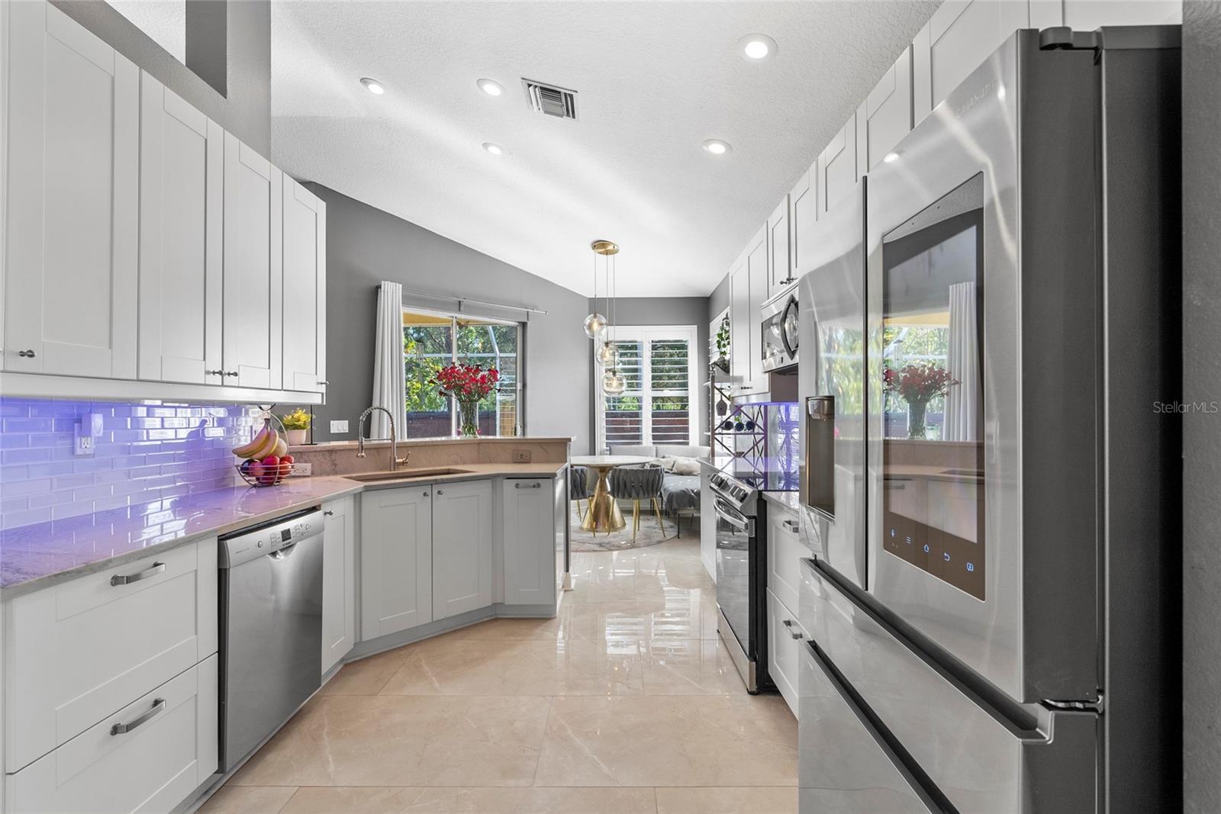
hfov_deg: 96.7
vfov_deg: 73.8
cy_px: 407
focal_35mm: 16
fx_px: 543
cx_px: 610
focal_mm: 16
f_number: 8
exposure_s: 1/4
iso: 640
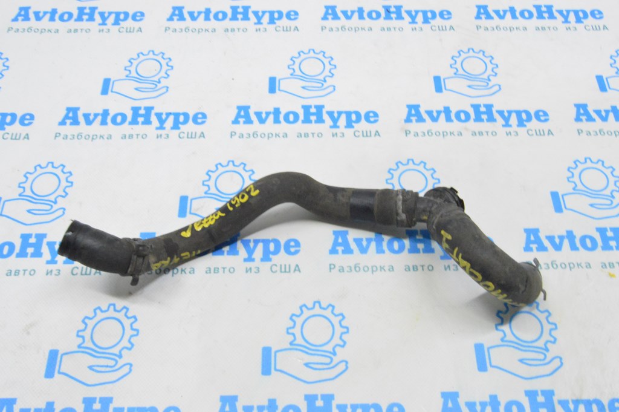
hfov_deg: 55.1
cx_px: 310
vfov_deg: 38.3
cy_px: 206
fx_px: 593
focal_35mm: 34
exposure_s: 1/20
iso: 6400
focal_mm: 23
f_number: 20
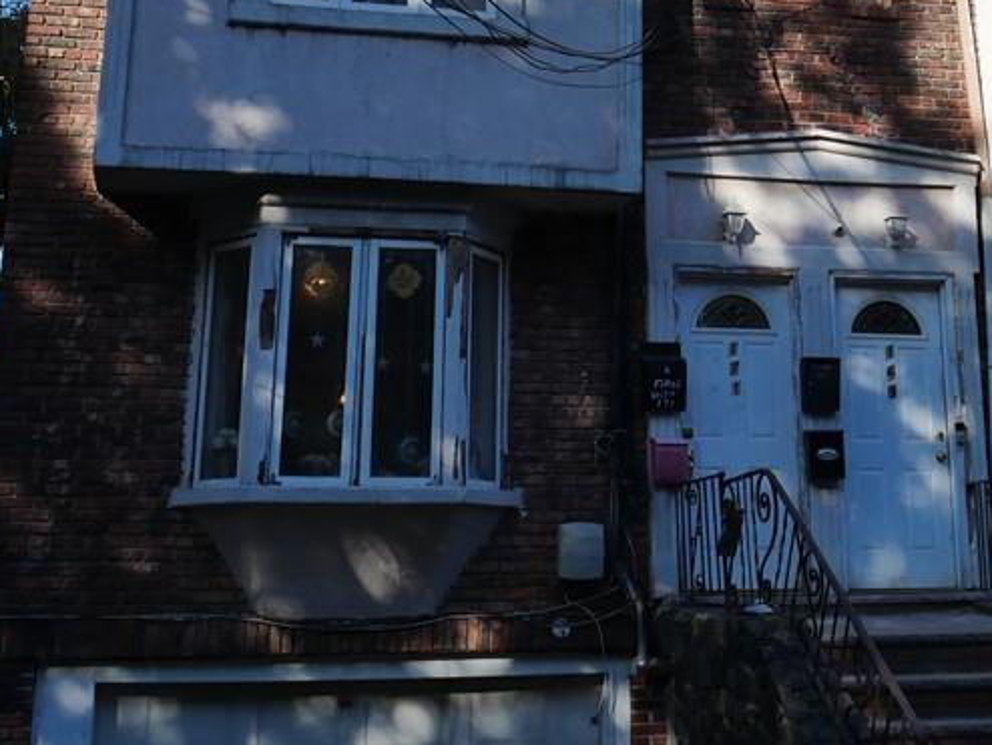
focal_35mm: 58
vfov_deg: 24.2
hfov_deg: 32.9
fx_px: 1663
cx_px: 658
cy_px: 10
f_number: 7.1
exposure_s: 1/400
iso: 200
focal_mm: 14
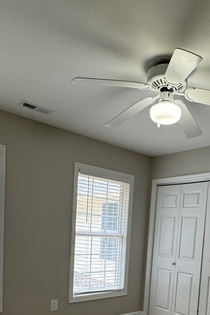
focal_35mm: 33
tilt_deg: -5.8
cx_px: 150
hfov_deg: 39.2
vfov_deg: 53.0
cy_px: 257
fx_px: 289
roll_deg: -3.9
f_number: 2.2
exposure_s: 1/120
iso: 160
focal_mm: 2.22
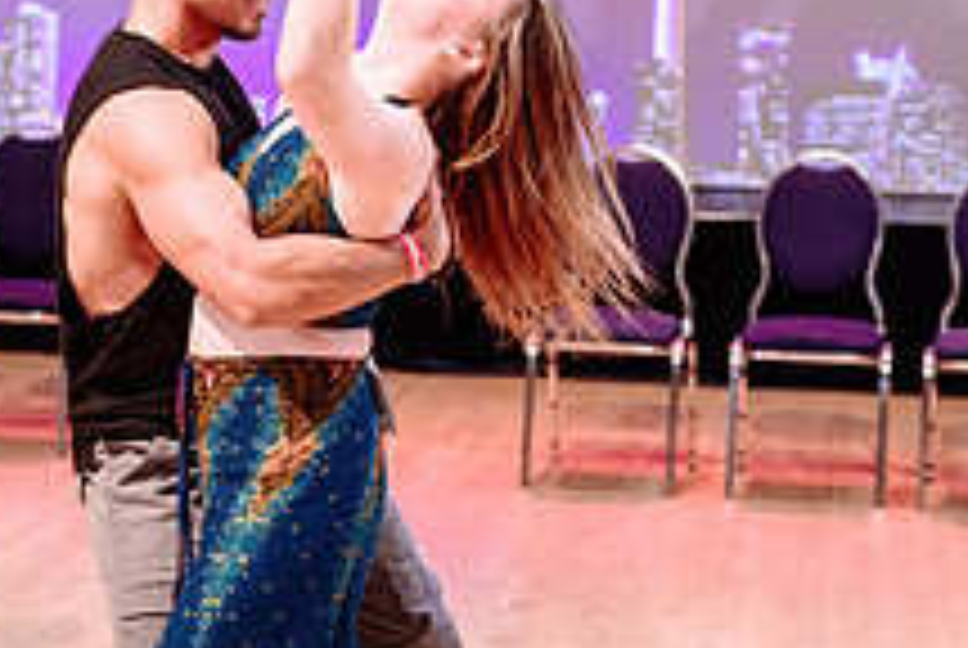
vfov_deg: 14.3
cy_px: 294
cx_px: 408
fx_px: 2585
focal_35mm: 96
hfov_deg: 21.2
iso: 1250
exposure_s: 1/250
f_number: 2
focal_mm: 28
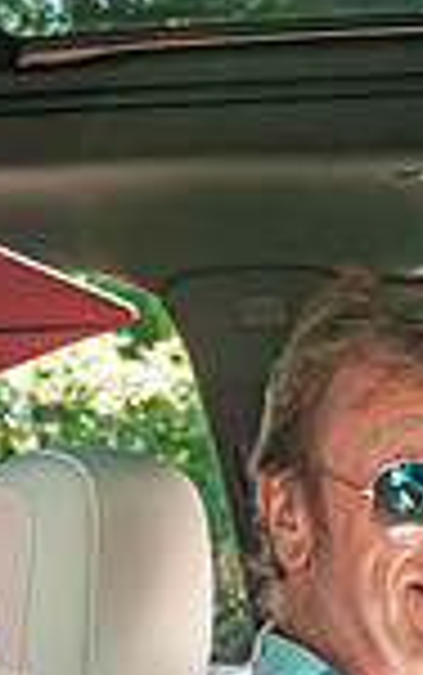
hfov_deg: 9.1
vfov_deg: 14.4
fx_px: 2614
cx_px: -90
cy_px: 700
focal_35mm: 142
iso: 200
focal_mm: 24
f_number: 6.3
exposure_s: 1/160
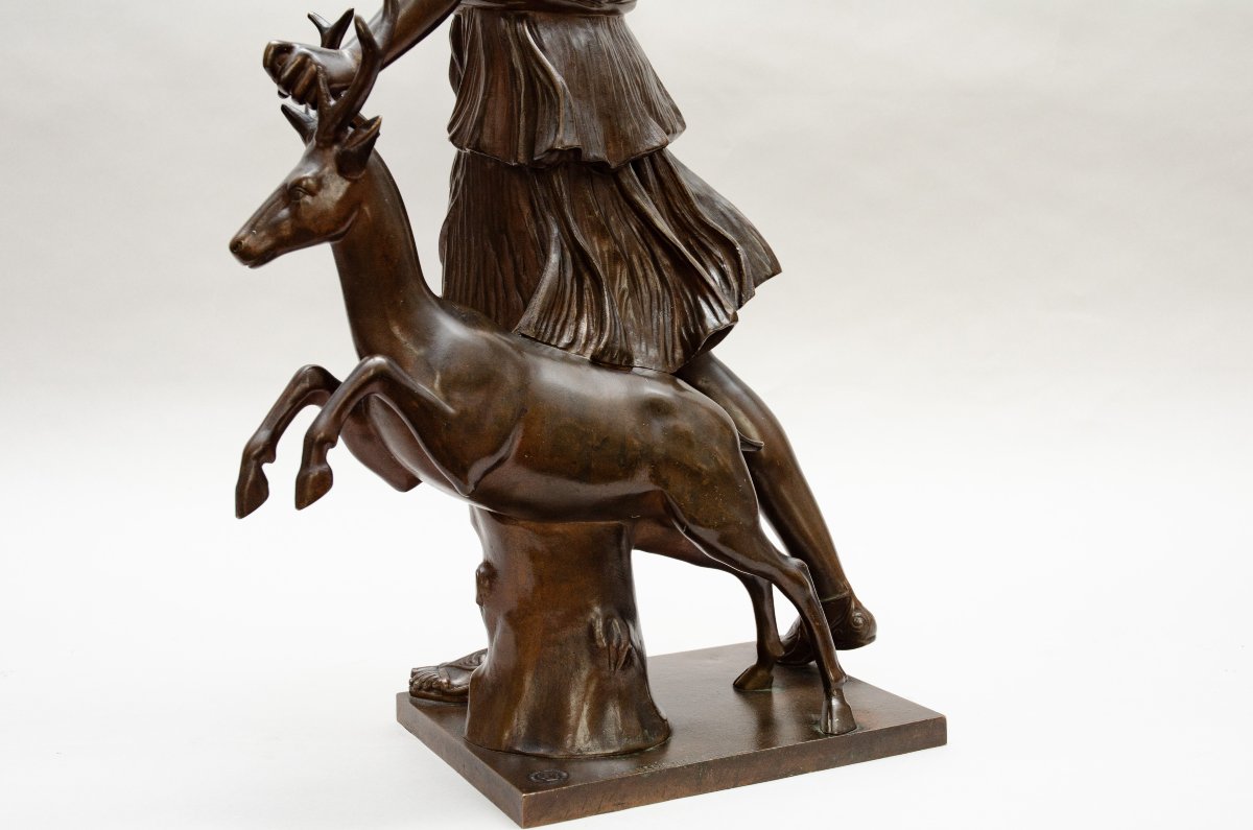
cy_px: 415
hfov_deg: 42.4
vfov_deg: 28.8
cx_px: 626
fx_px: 1615
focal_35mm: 46
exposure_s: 1/125
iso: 200
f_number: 8
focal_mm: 31
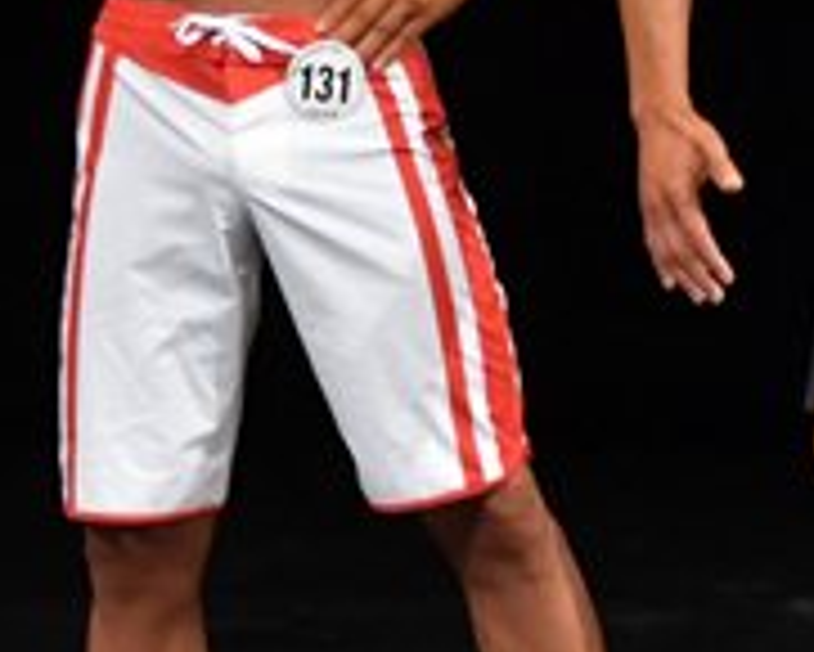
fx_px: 26105
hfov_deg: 1.8
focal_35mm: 1083
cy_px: 103
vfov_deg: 1.4
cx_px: 695
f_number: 5.6
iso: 3200
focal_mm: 180
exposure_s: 1/400
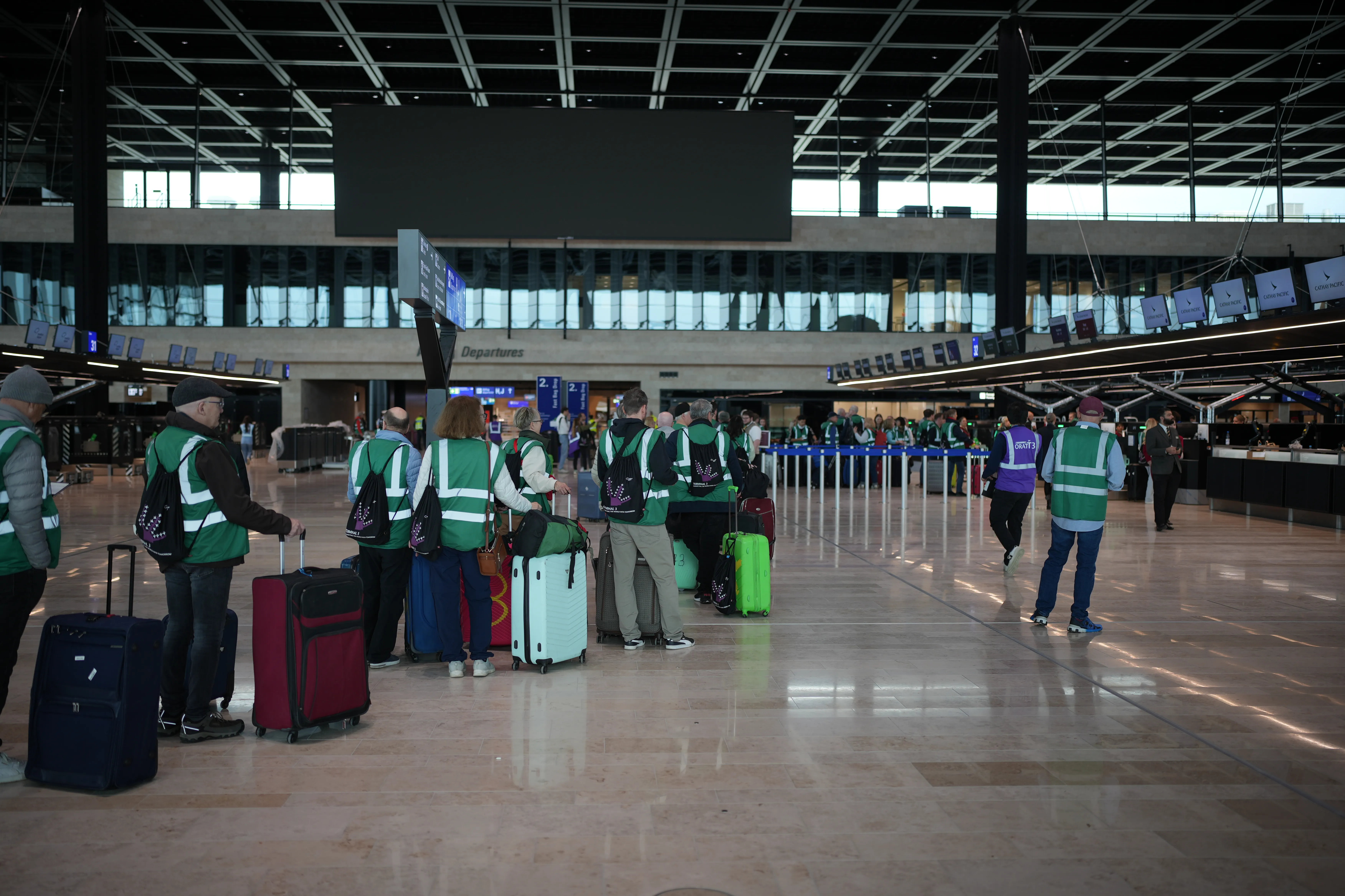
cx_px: 672
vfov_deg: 37.9
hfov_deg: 54.4
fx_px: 1308
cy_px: 448
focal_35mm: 35
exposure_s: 1/250
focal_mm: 35
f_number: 1.6
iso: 125
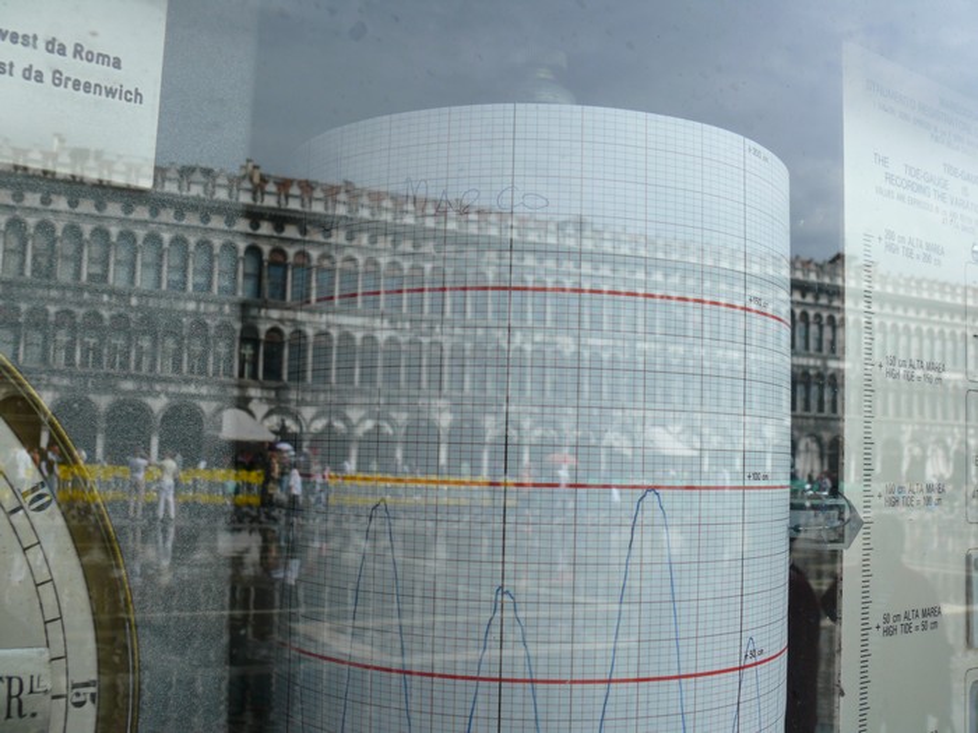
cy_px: 366
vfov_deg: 39.7
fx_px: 1017
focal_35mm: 36
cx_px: 489
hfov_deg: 51.4
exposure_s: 1/200
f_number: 5.6
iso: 100
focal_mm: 7.6
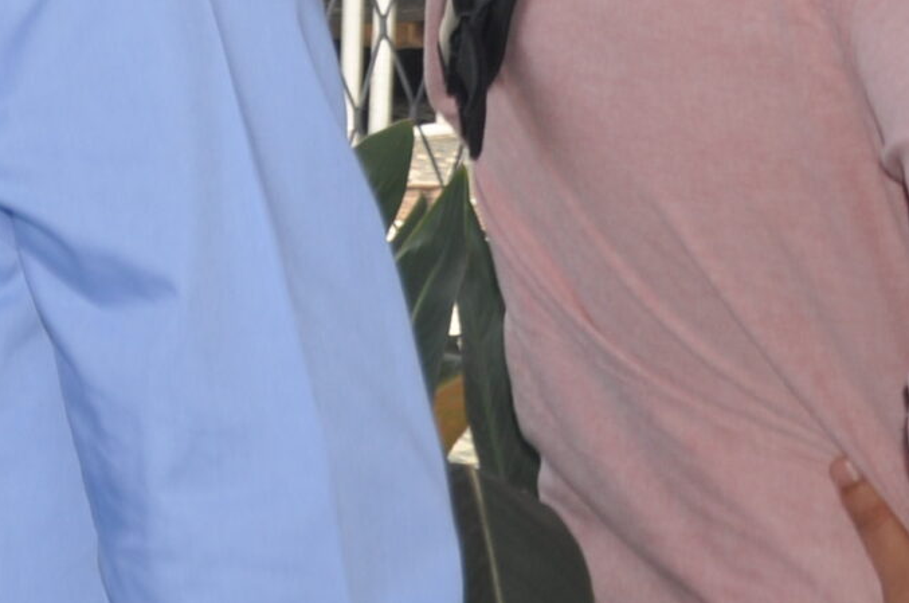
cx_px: -694
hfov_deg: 13.2
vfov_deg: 9.2
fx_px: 3577
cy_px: -514
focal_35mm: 142
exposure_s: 1/200
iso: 200
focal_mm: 25
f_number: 8
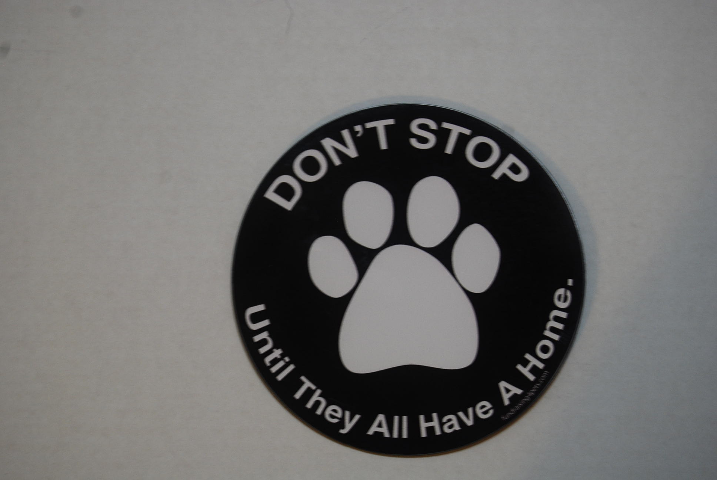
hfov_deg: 24.6
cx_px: 358
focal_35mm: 82
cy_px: 240
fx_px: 1645
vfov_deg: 16.6
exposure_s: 1/8
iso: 400
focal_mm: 55
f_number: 5.6
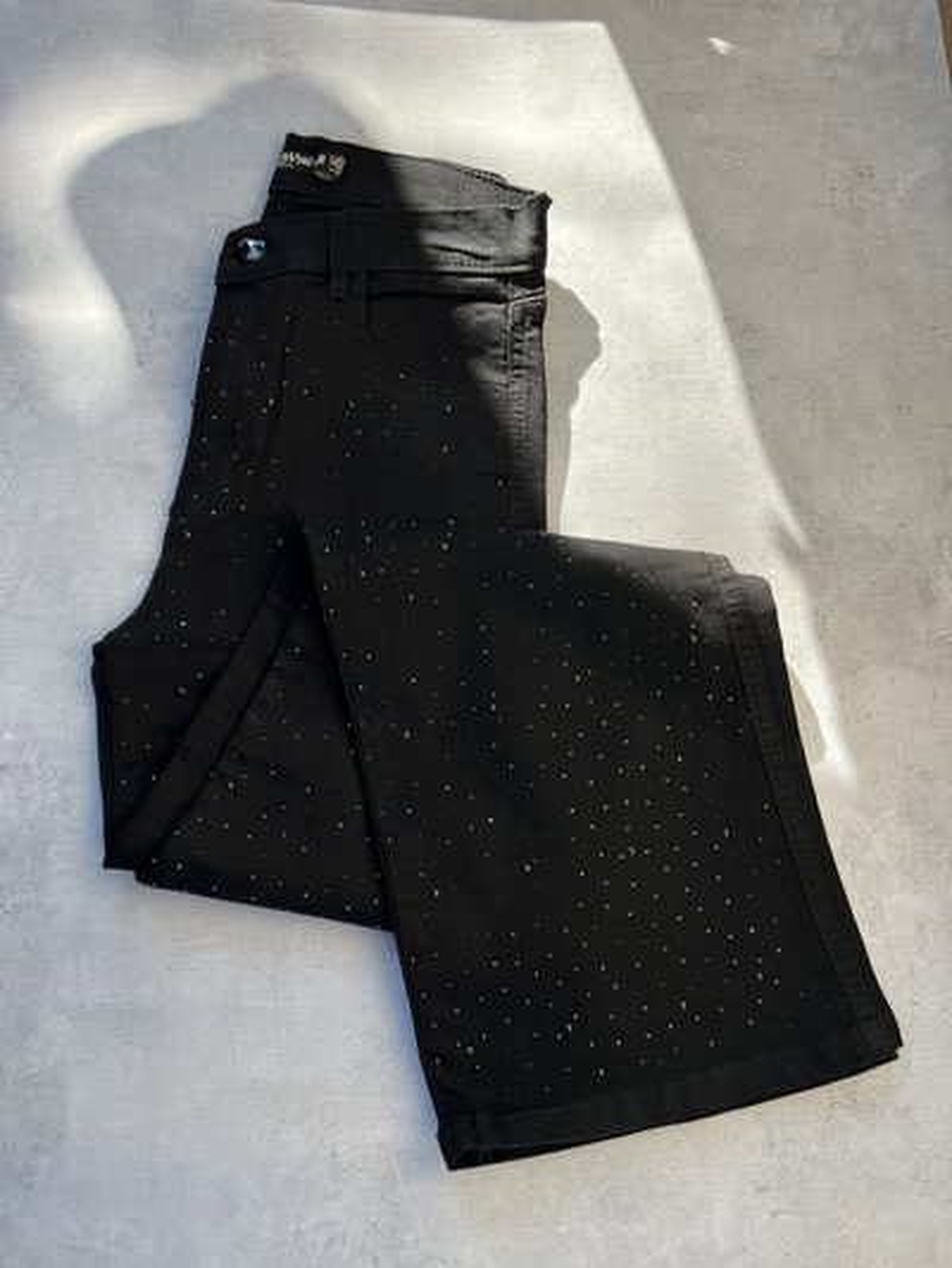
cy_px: 634
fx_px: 953
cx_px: 476
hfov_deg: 53.1
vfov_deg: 67.3
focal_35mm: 26
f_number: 1.5
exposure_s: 1/639
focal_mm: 5.7
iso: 50
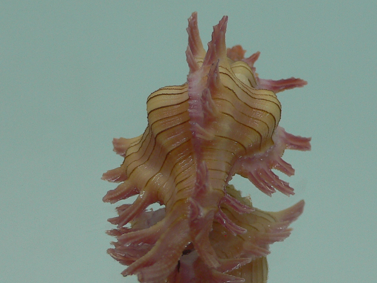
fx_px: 675
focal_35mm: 62
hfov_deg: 31.2
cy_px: 186
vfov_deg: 23.6
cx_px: 188
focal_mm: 4.6
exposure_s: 1/60
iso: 80
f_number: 2.8
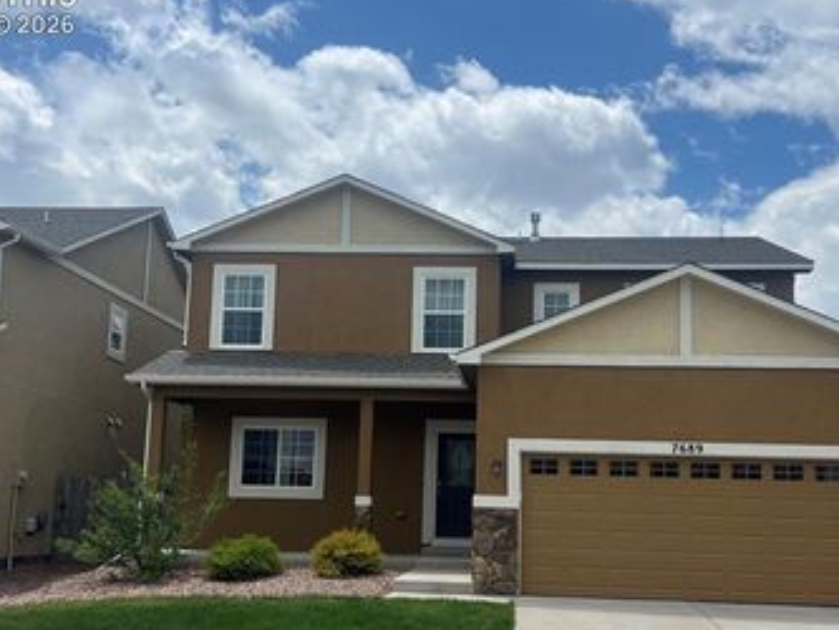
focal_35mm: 39
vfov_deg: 36.6
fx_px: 946
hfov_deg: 47.8
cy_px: 397
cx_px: 466
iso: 50
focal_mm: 5.7
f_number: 1.5
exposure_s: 1/6579
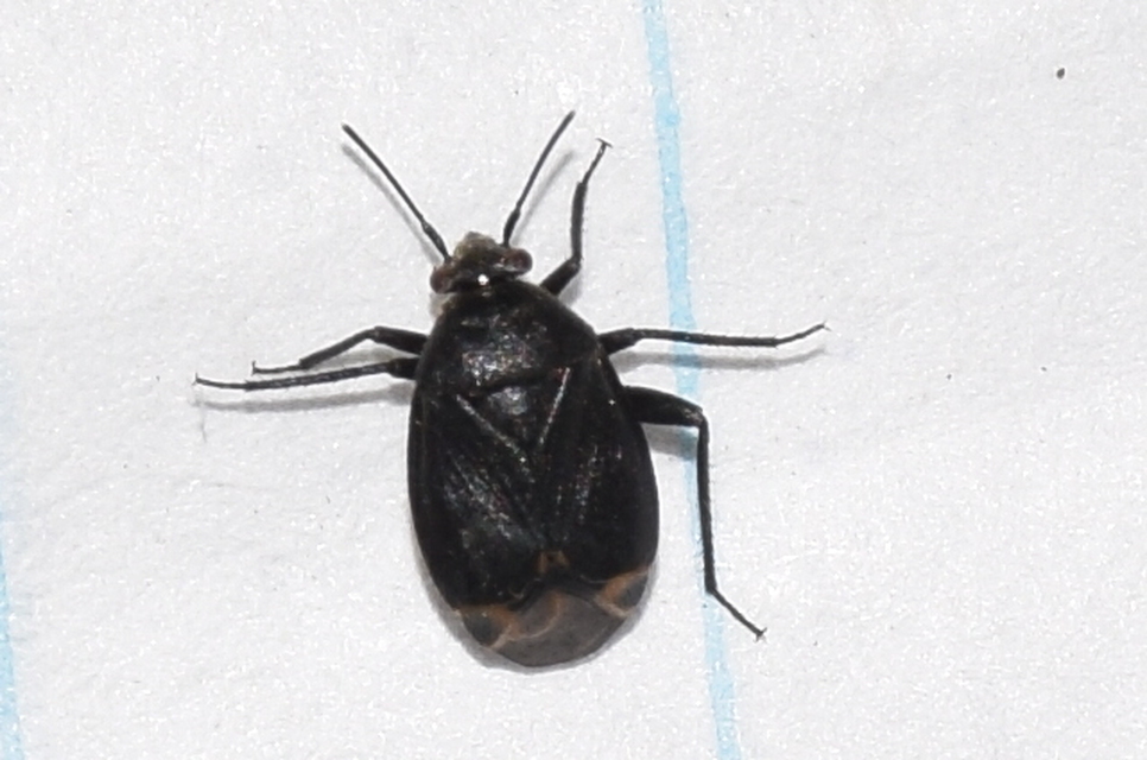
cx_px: 574
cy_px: 380
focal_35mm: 210
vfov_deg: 6.5
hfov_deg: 9.8
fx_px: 6678
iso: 100
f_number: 11
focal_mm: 140
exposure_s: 1/160
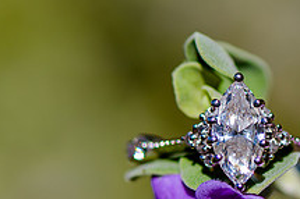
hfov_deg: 5.7
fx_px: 2998
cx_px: 211
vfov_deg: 3.8
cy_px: 211
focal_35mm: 360
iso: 200
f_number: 5.6
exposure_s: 1/2500
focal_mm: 105
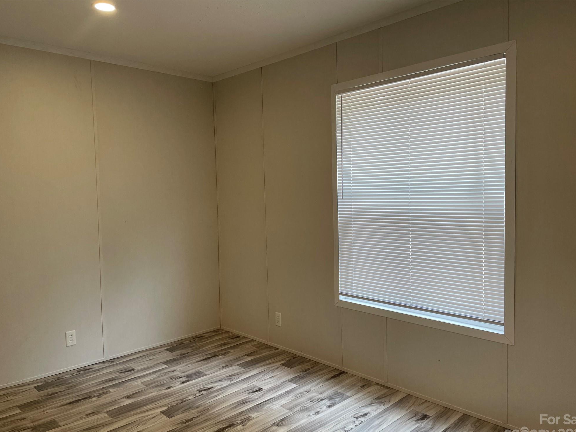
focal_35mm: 27
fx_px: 449
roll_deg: +1.9
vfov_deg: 51.3
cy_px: 224
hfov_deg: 65.3
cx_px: 292
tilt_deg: -3.3
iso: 100
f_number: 1.6
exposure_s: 1/120
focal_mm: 4.2
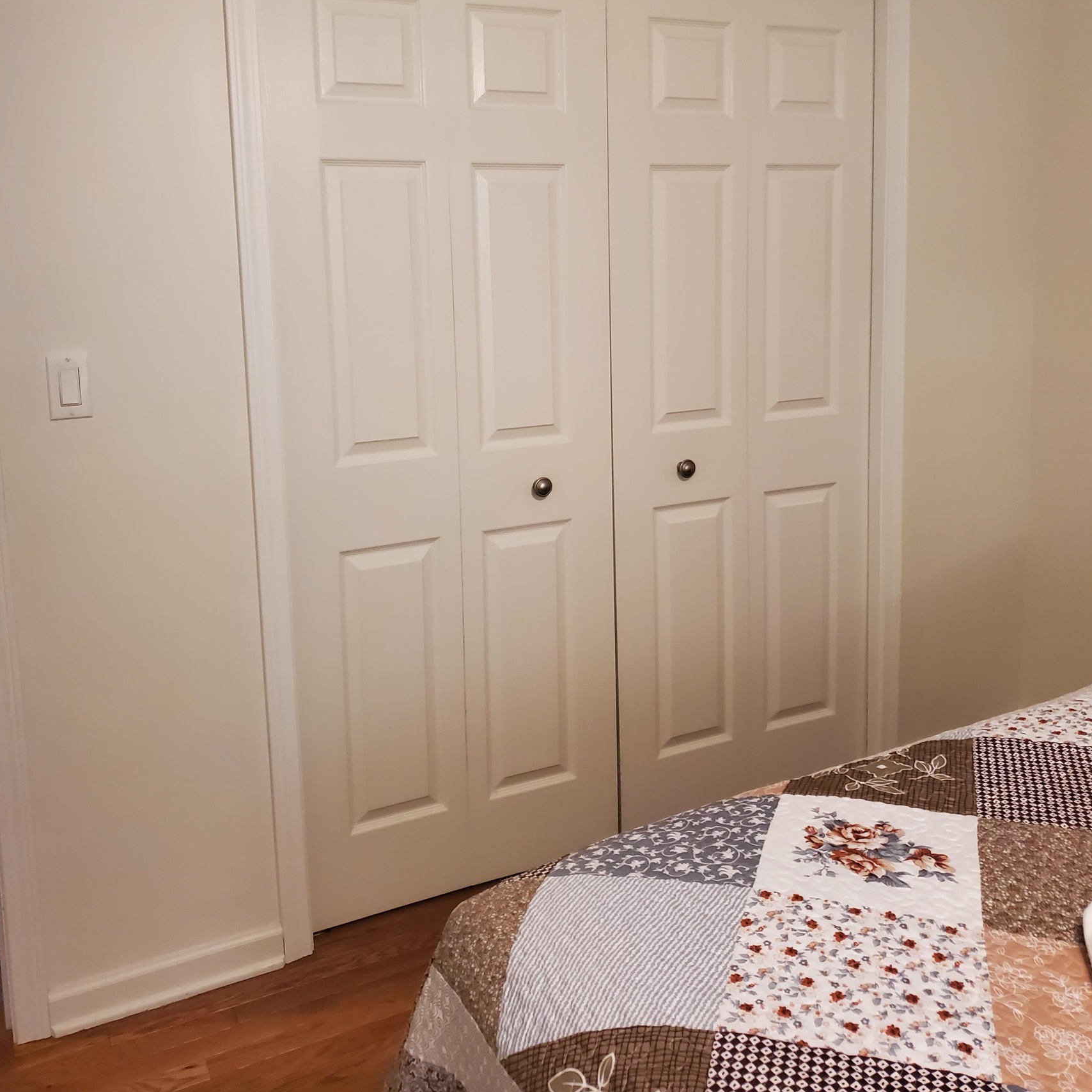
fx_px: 1106
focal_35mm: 31
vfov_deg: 51.8
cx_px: 547
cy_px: 393
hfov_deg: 52.5
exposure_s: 1/40
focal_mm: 4.3
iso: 250
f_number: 1.5
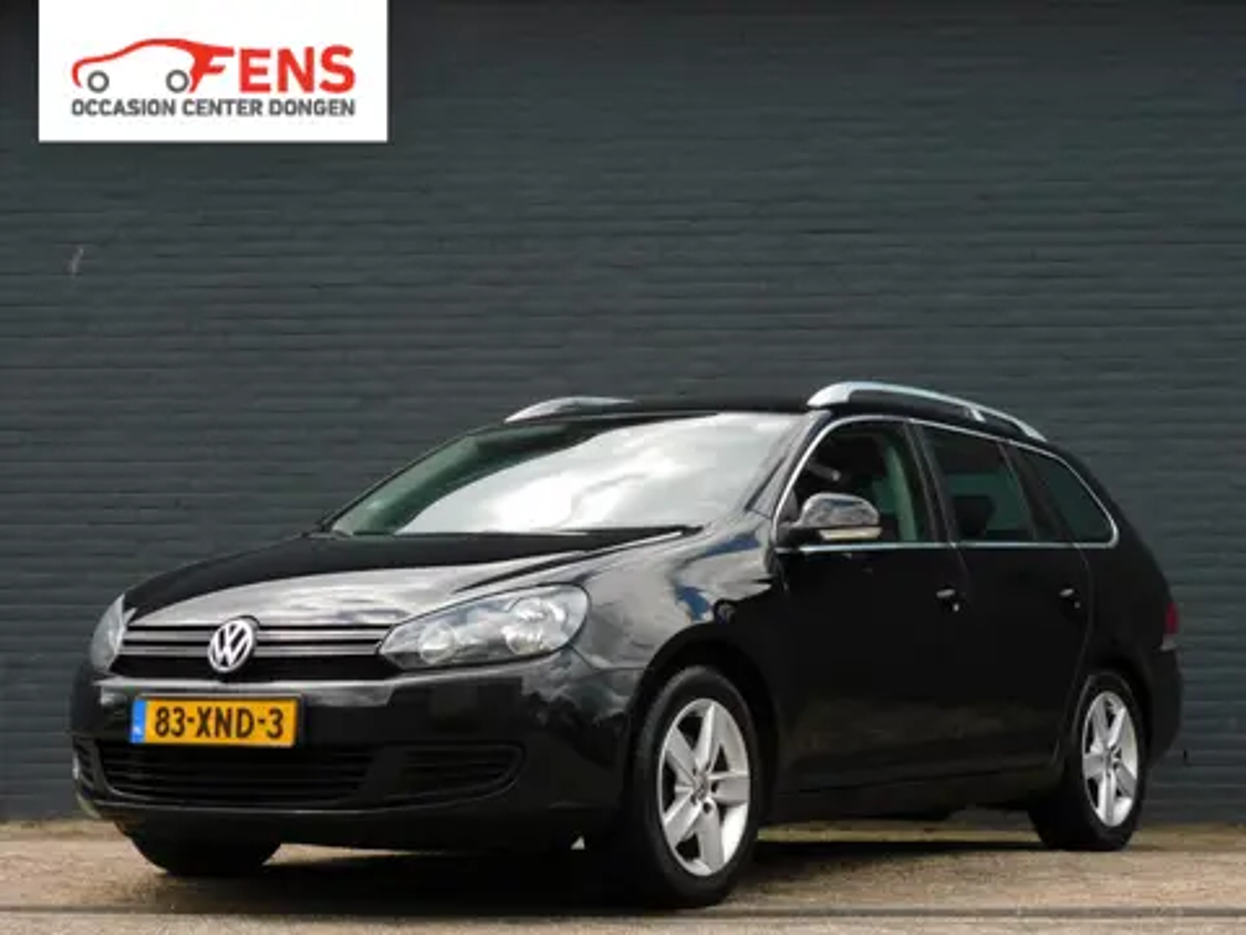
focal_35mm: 80
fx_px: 2880
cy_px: 468
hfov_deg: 24.4
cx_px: 623
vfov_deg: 18.4
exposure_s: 1/320
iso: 125
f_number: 4.5
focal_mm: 14.3
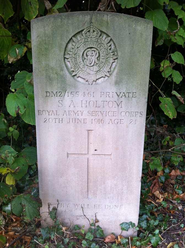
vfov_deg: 52.7
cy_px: 124
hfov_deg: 40.6
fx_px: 250
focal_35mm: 35
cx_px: 92
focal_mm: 3.85
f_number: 2.8
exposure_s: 1/120
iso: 100
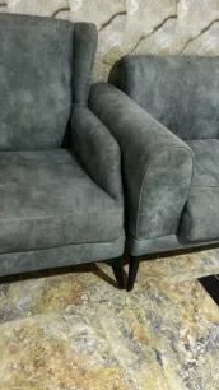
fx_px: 382
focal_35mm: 37
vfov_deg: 53.4
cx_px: 106
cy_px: 144
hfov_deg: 32.0
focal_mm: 5.7
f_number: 1.5
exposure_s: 1/50
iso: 400
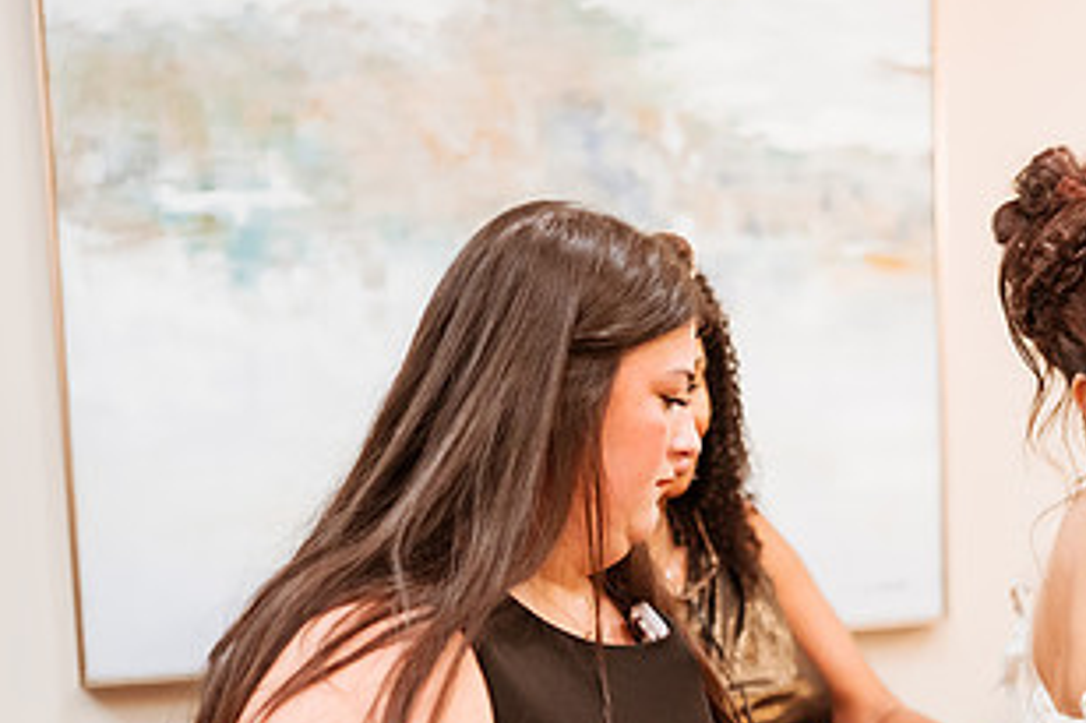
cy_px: 584
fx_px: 1990
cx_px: 843
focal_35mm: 66
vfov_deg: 20.3
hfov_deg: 29.9
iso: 1250
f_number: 1.8
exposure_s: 1/400
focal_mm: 35
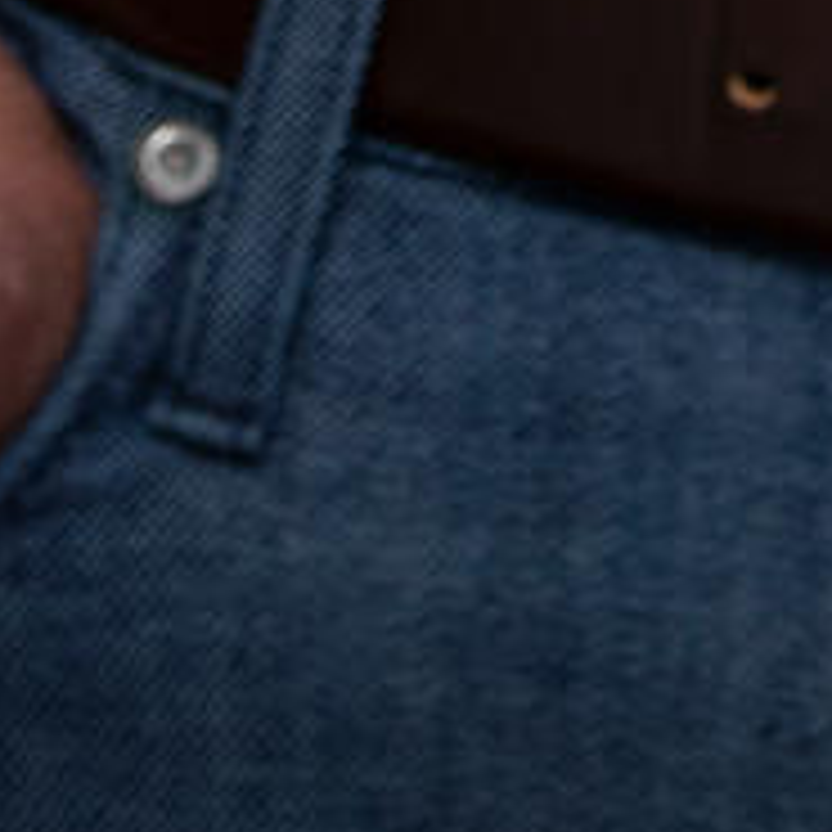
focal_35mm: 1015
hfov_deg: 1.7
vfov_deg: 1.7
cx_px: 1354
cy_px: -3717
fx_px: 27601
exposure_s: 1/200
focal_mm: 100
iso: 200
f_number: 7.1
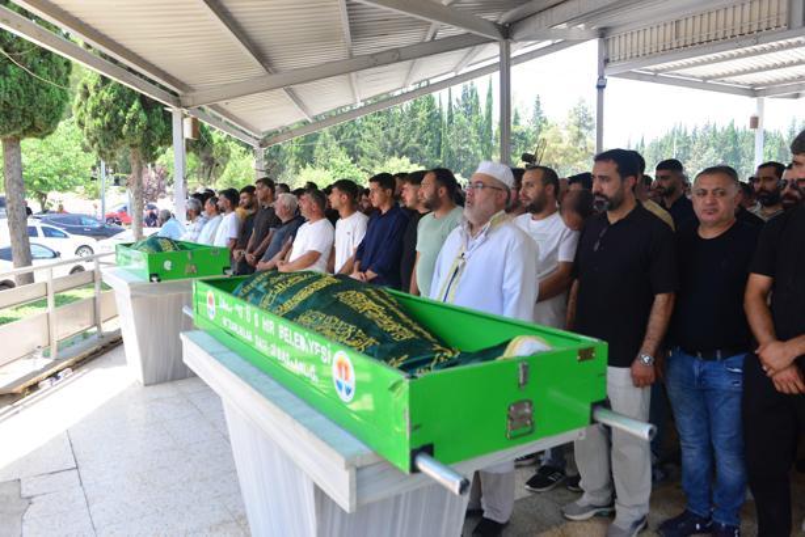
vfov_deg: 46.4
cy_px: 268
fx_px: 626
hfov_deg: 65.4
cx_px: 402
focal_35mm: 28
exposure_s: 1/800
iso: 1600
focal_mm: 28
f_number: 5.6
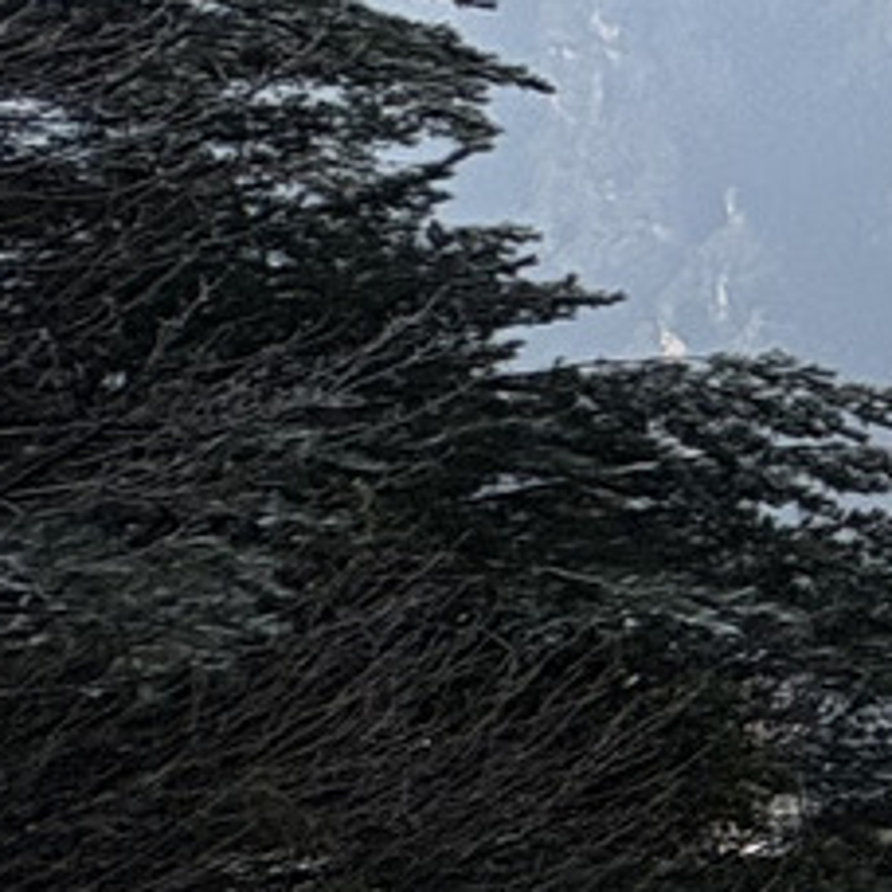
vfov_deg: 19.4
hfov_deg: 9.9
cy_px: 27
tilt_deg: -9.6
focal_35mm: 87
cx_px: 3044
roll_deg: +0.1
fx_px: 2536
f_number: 2.2
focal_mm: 2.22
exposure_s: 1/1506
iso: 40
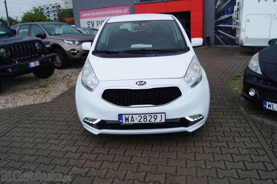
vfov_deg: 43.6
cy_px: 92
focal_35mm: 30
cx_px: 138
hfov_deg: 62.0
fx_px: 231
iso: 100
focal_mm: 20
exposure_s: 1/60
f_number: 11
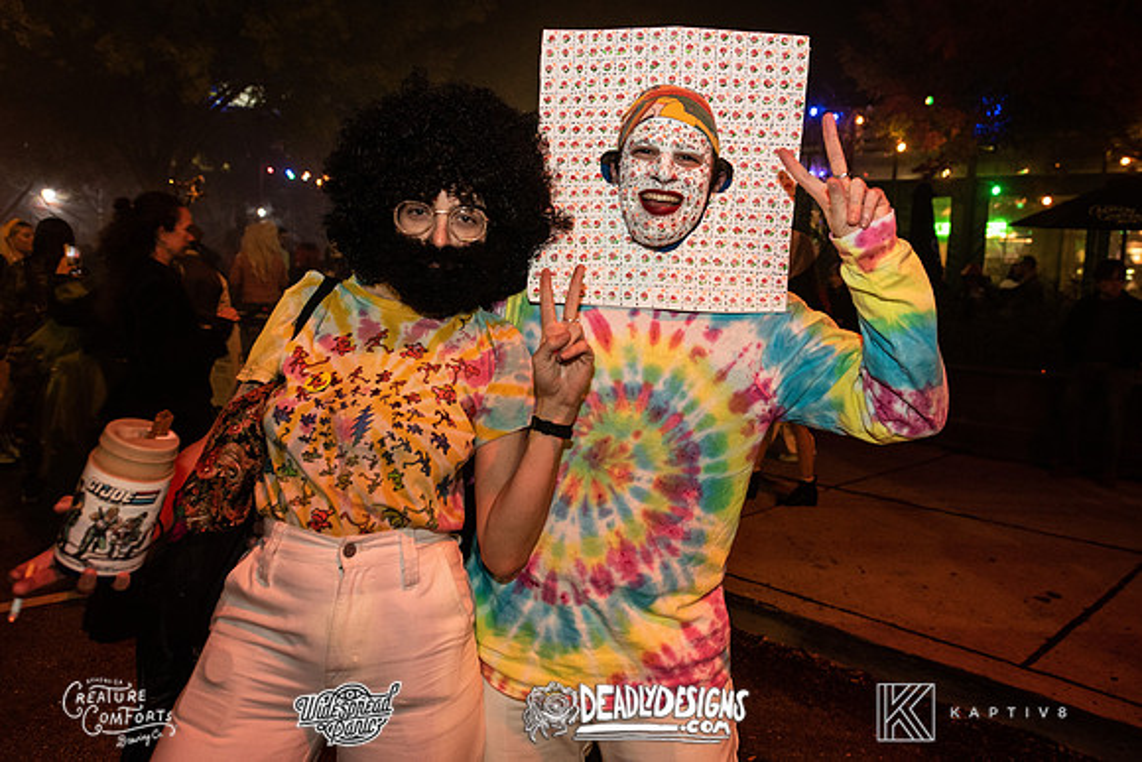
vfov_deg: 48.9
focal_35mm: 26
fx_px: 836
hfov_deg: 68.5
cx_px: 627
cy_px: 344
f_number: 3.5
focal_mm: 24
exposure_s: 1/60
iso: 2000
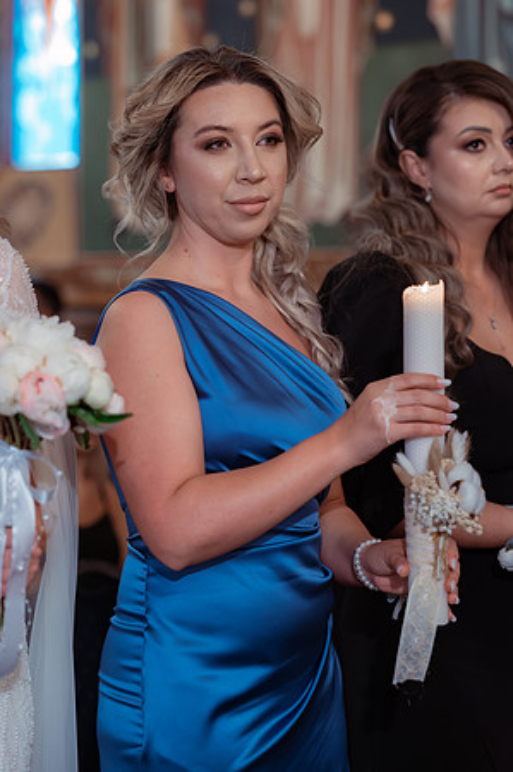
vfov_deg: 23.9
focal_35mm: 85
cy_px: 386
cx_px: 256
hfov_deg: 16.0
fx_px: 1821
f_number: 2.8
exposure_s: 1/250
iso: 3200
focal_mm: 85
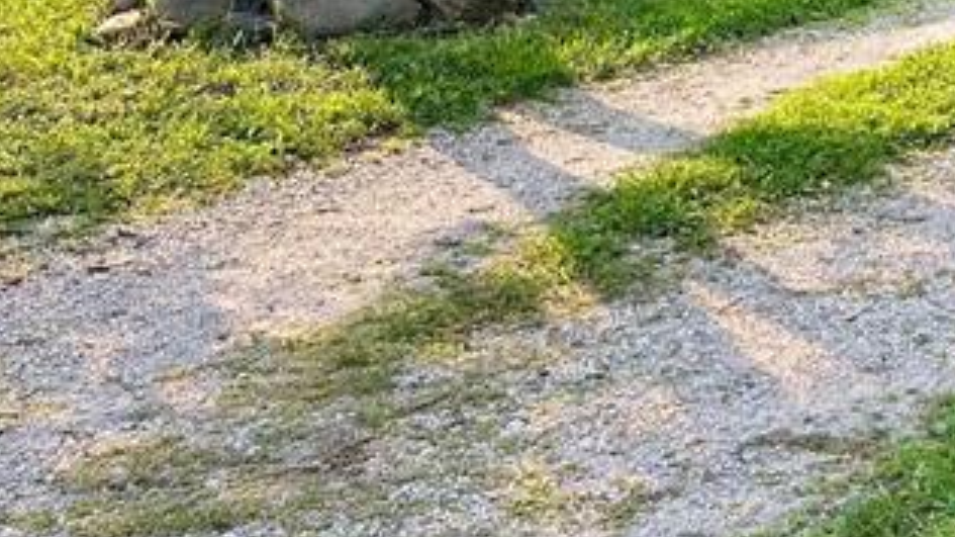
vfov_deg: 13.2
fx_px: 2152
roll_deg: +0.2
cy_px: -325
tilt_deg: -0.9
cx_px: 1386
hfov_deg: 21.5
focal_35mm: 85
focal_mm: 6.86
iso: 80
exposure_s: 1/501
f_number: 1.78
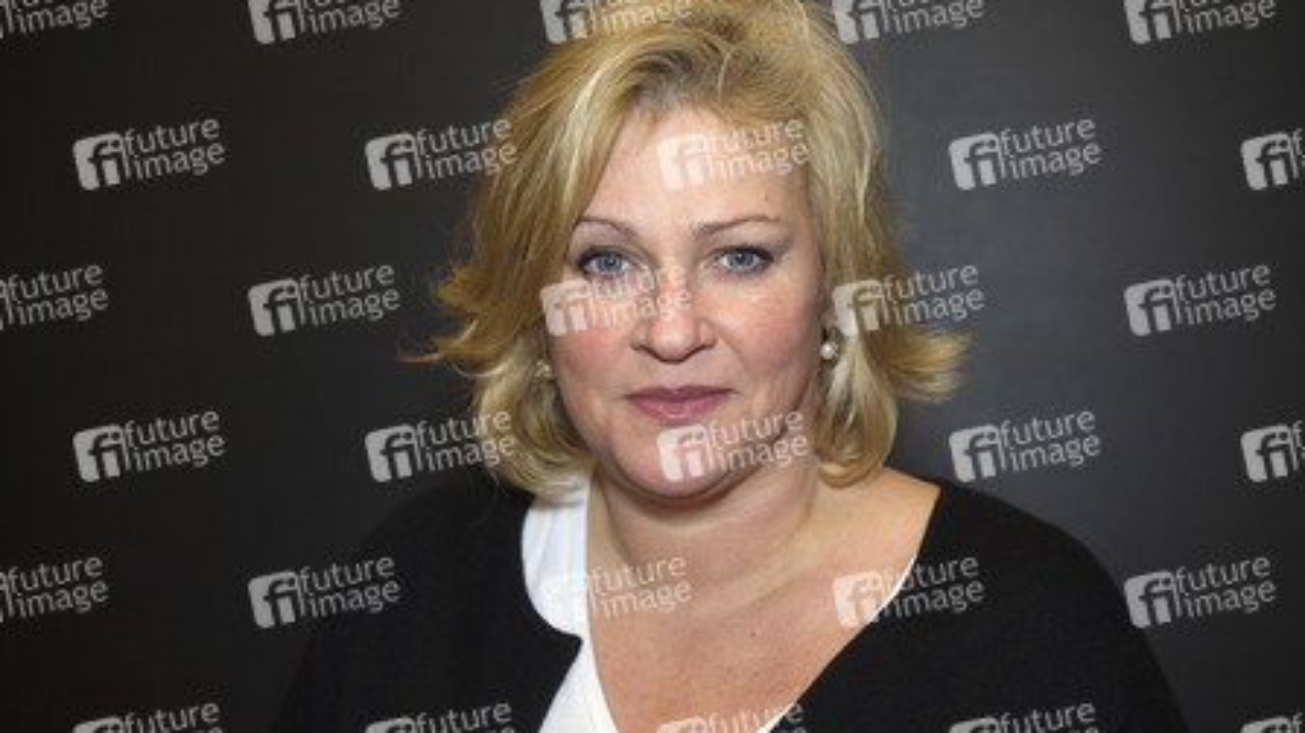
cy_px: 374
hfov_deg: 36.0
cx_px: 654
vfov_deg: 20.7
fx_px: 2006
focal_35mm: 58
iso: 800
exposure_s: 1/160
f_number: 4.5
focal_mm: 55
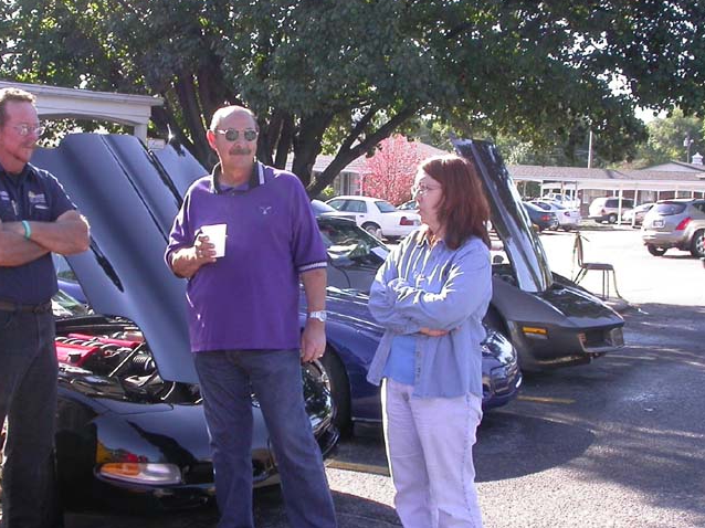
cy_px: 251
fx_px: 1242
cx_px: 270
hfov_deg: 31.6
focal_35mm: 61
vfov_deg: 24.0
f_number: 4.7
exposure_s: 1/127
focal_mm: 7.85
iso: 100
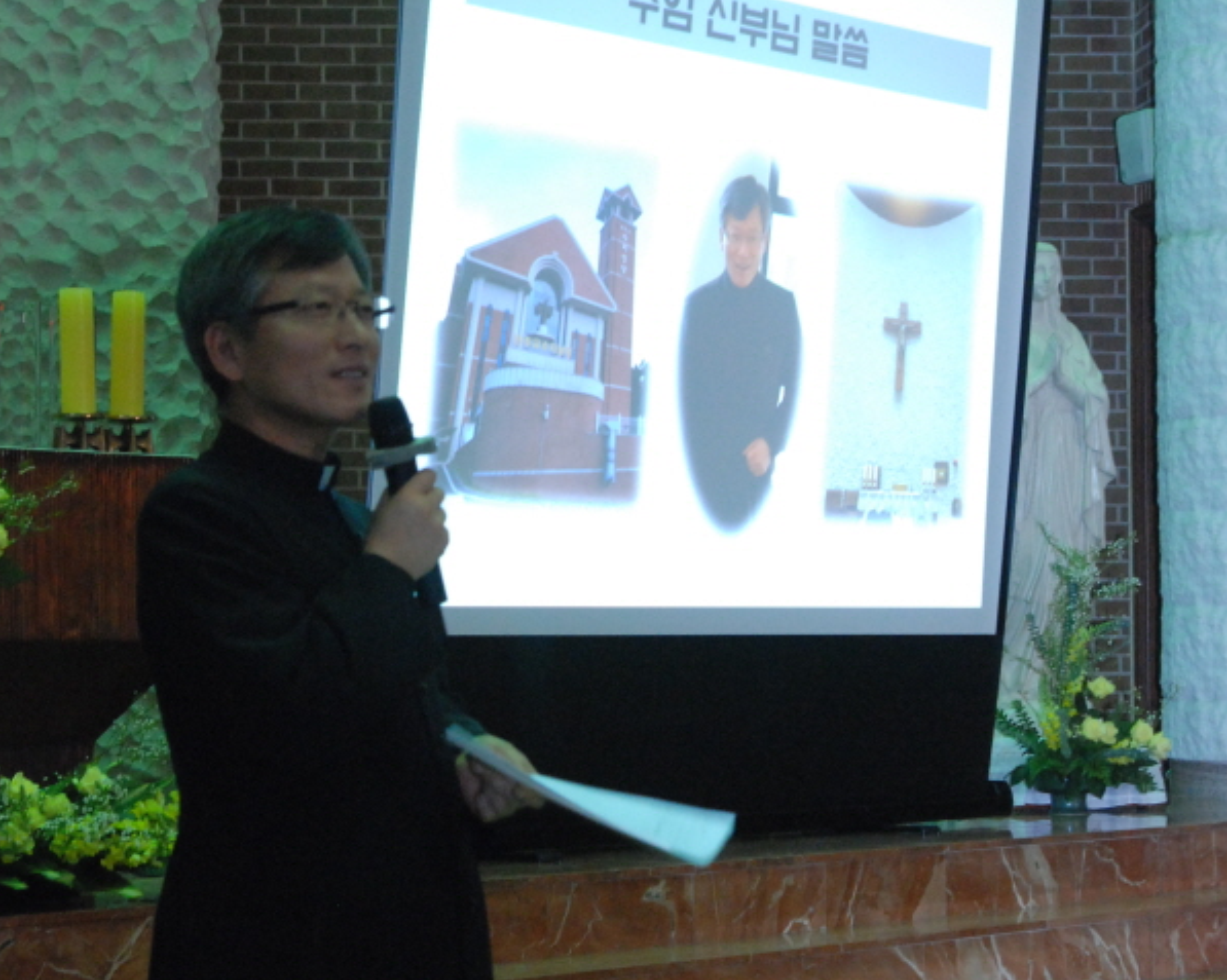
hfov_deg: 20.6
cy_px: 549
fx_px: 3376
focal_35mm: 93
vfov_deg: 16.5
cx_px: 612
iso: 1600
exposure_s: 1/30
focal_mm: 44
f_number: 4.5
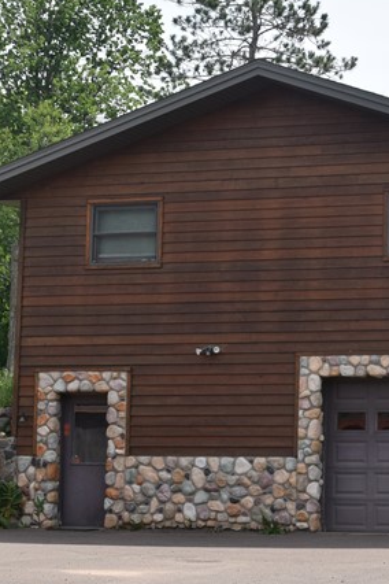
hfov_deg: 12.6
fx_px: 1674
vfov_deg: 19.8
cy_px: 280
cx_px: 578
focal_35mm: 103
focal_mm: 27
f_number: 10
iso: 200
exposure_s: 1/400
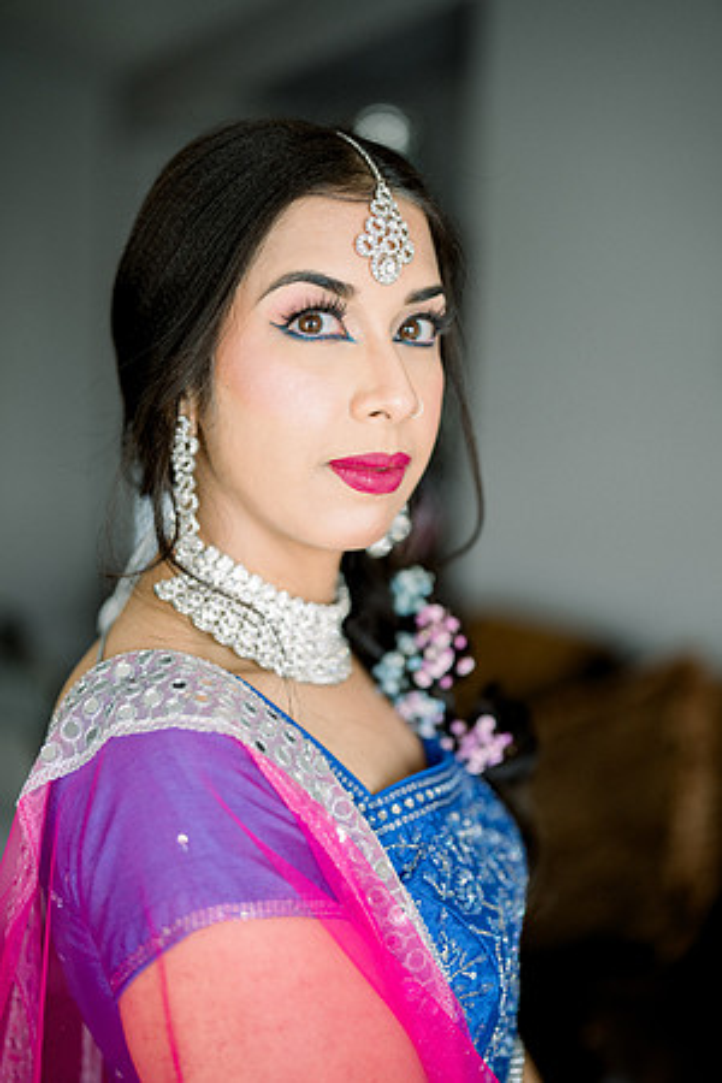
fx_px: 1504
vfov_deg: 39.6
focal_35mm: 50
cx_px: 361
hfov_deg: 27.0
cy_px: 542
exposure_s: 1/160
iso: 320
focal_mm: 50
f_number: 1.4
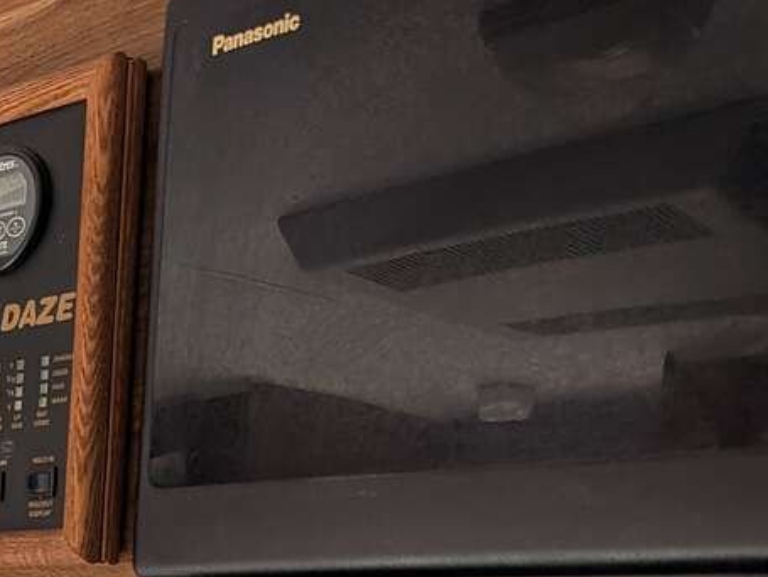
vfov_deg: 17.5
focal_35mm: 76
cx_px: -177
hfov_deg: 23.3
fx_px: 1687
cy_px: 860
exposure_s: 1/82.1
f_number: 1.68
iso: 125
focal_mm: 6.9
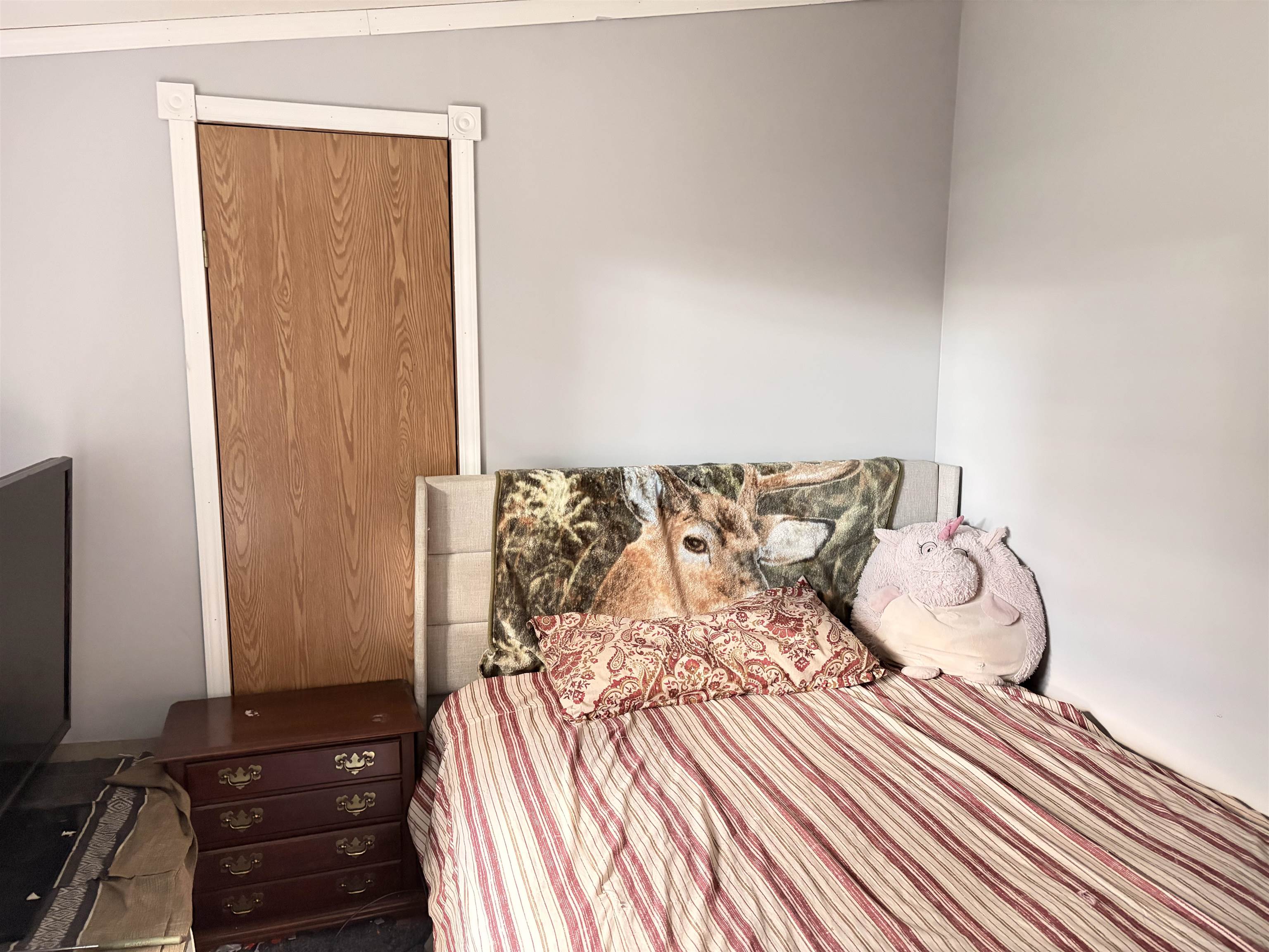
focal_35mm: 26
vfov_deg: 53.1
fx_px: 953
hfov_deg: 67.3
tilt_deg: -7.0
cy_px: 476
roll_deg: +0.8
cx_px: 634
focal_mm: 5.96
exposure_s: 1/30
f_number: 1.6
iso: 1000
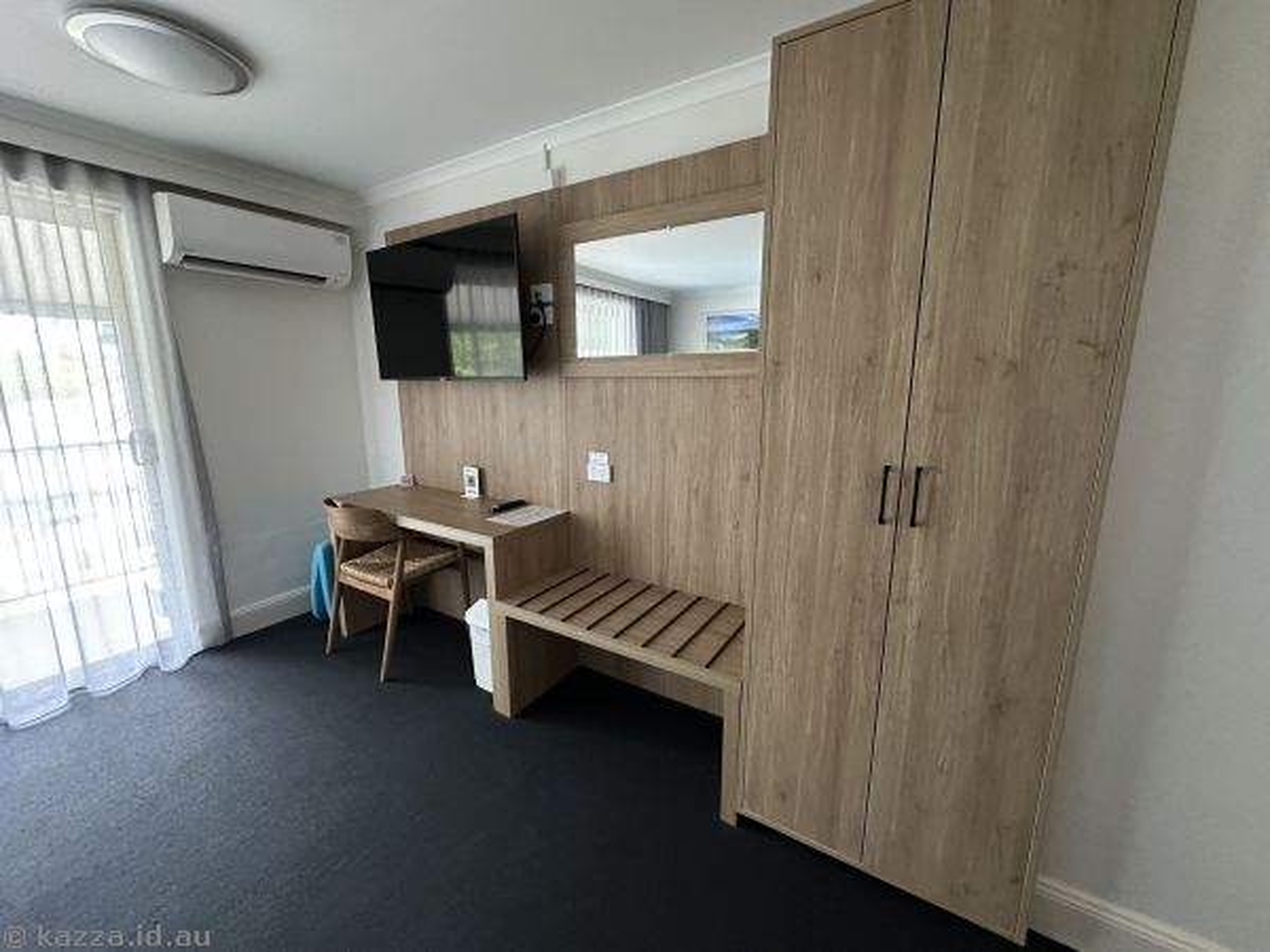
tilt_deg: -10.0
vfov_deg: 85.7
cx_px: 635
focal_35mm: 14
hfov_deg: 102.1
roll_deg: -1.3
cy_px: 476
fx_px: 514
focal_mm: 2.22
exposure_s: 1/50
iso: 640
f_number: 2.2
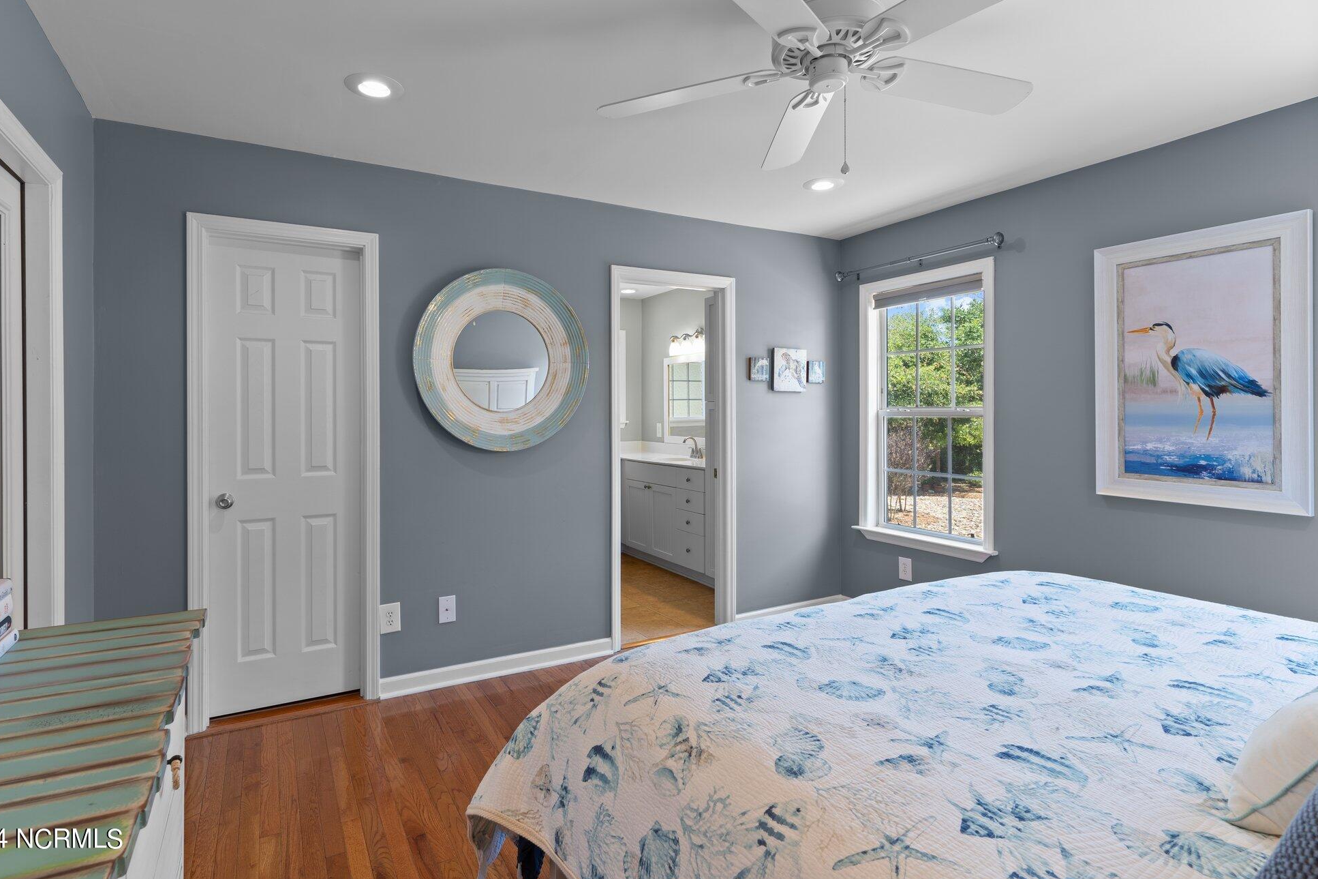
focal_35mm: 18
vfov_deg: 67.3
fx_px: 659
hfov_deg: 89.9
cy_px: 416
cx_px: 626
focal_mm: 17
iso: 100
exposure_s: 1
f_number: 8
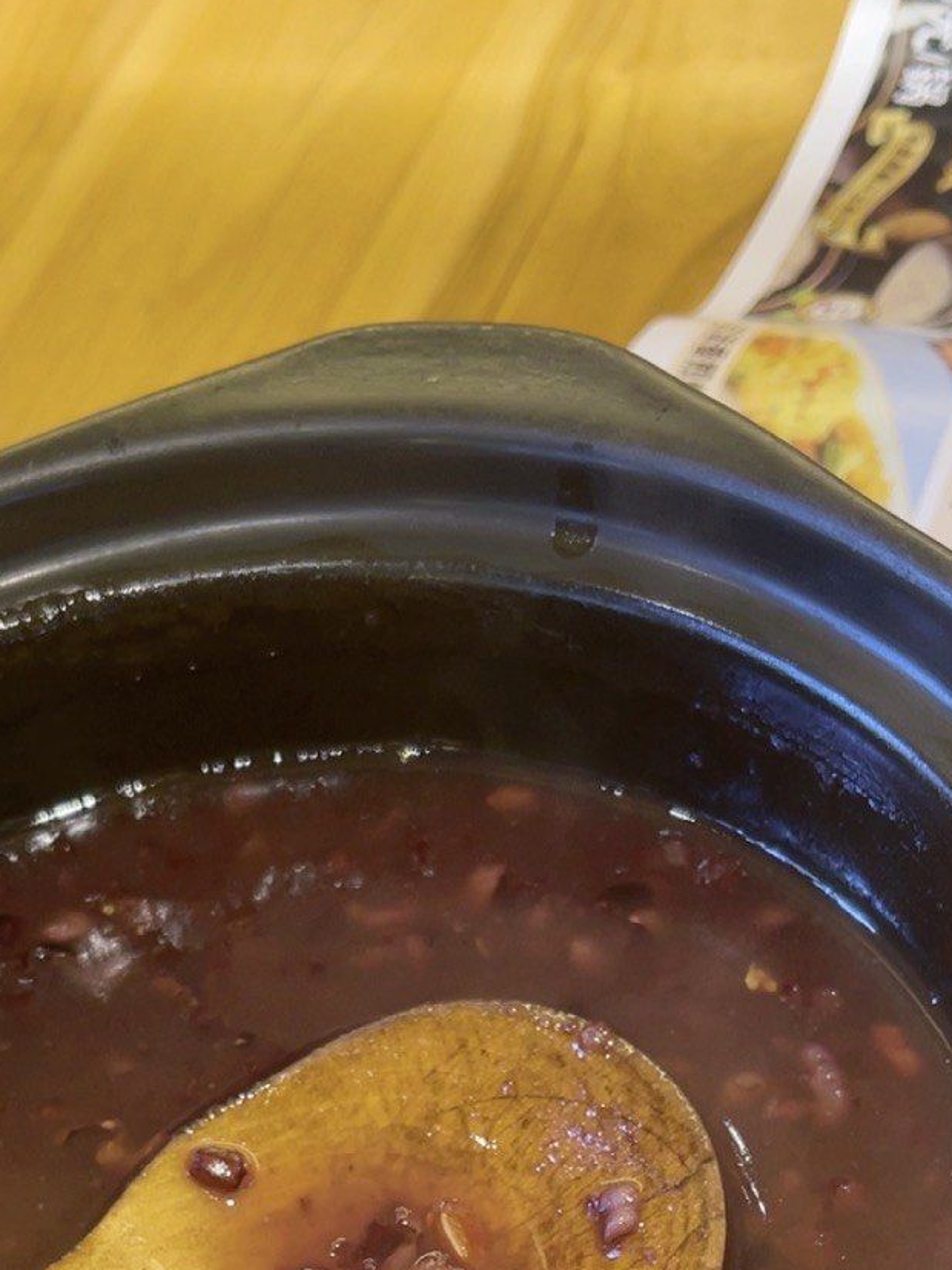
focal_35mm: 47
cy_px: 1061
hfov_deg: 30.7
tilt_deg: -55.8
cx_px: 339
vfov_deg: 38.5
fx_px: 1724
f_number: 1.6
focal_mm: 5.1
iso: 80
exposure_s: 1/40
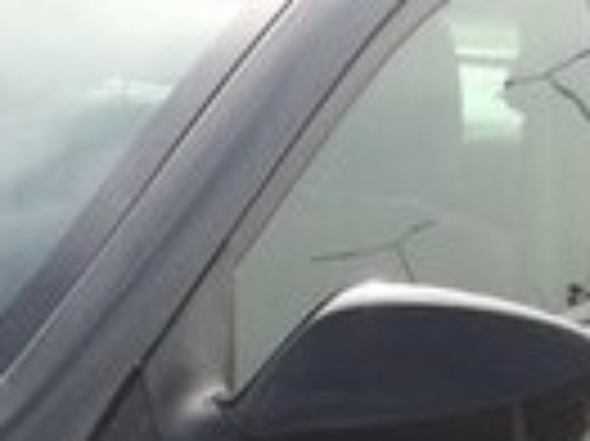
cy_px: 826
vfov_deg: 9.6
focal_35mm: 146
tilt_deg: -19.7
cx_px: -437
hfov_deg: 12.5
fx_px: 2486
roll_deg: -2.1
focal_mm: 4.15
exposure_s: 1/1109
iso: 32
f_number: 2.2
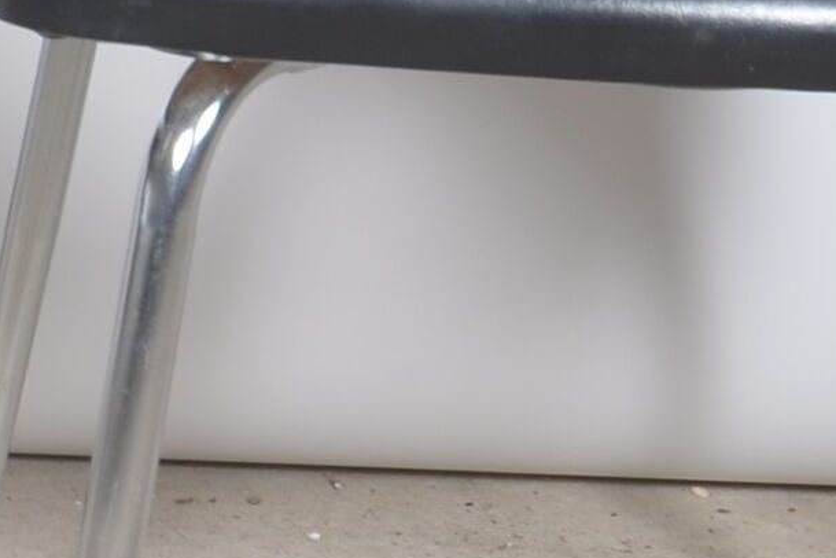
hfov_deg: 9.3
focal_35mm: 218
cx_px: -213
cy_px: -279
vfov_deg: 6.2
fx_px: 5062
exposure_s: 1/125
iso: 100
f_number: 11
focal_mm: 24
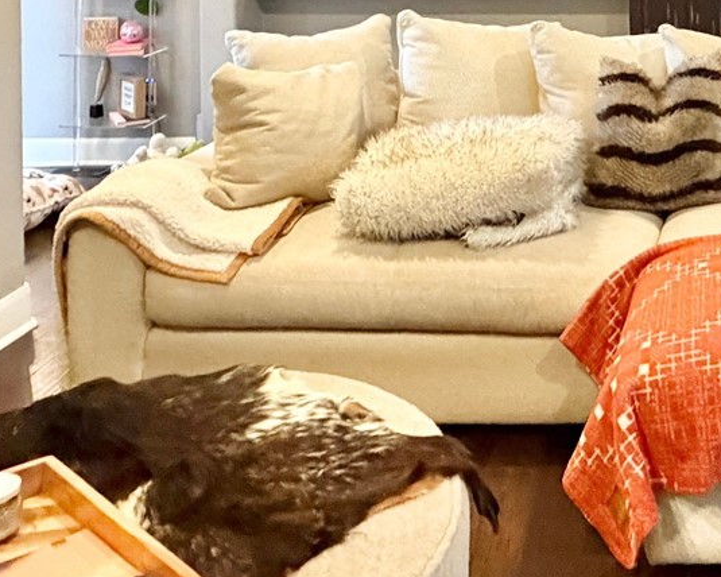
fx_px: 1046
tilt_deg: -0.1
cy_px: -111
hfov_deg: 35.0
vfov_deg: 27.3
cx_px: 697
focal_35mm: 49
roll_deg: +0.5
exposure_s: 1/60
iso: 800
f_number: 2.2
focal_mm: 2.22
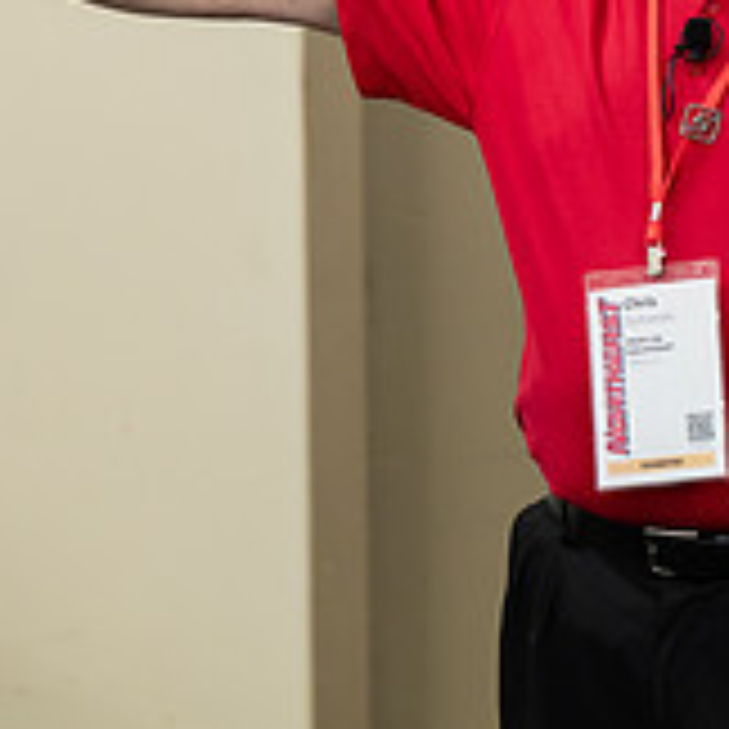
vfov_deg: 3.5
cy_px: 34
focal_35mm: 502
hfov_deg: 3.5
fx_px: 11961
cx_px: 622
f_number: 3.2
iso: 1000
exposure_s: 1/200
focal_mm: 155
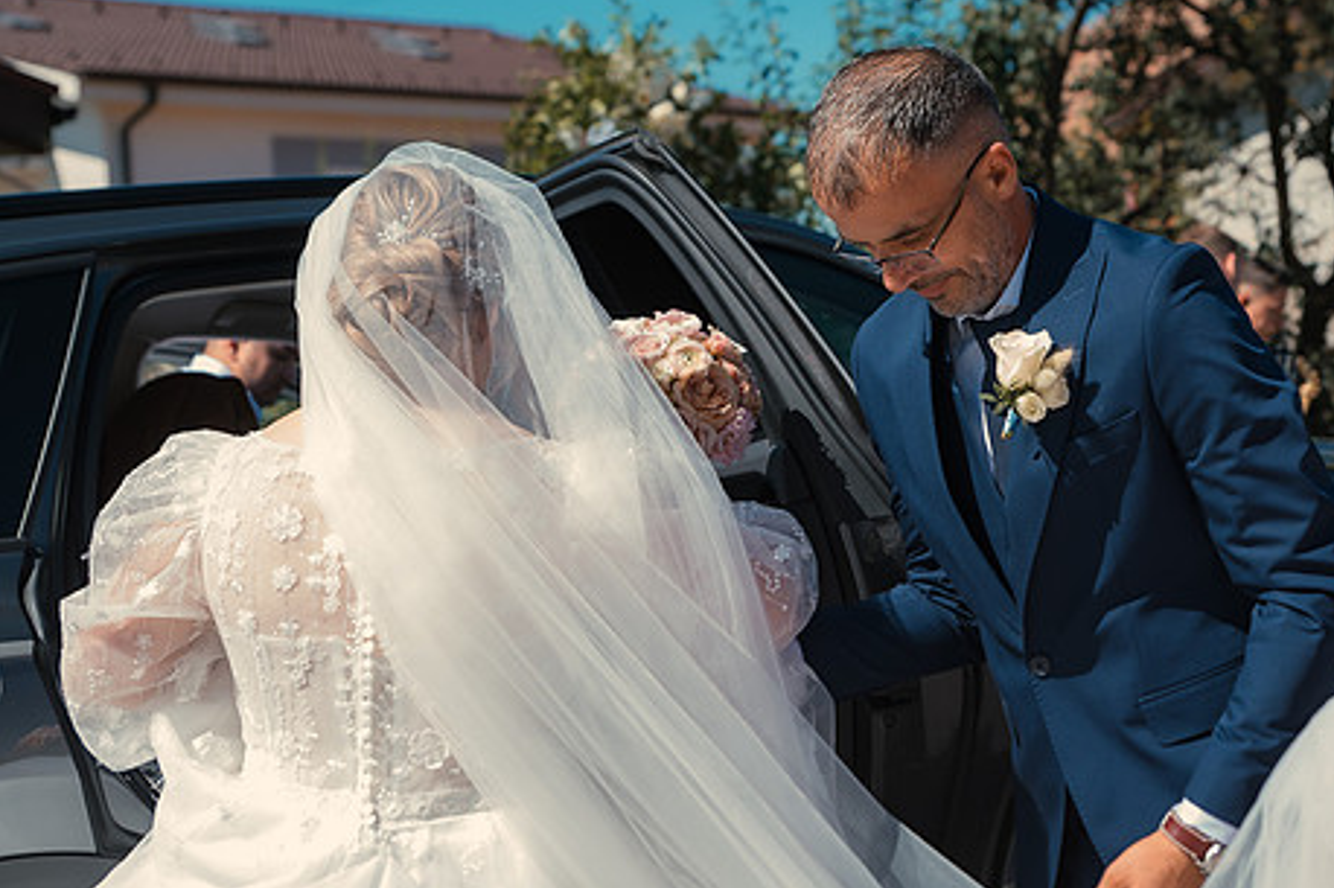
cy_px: 297
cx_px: 713
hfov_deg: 27.0
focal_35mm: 75
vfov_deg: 18.1
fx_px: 2778
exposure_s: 1/500
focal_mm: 48
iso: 100
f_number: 3.5
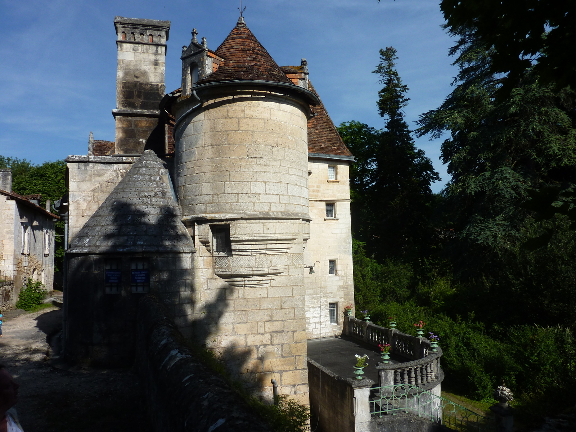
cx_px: 288
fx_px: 416
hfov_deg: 69.4
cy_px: 216
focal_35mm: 25
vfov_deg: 54.9
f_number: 5.6
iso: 80
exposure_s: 1/500
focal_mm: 4.1
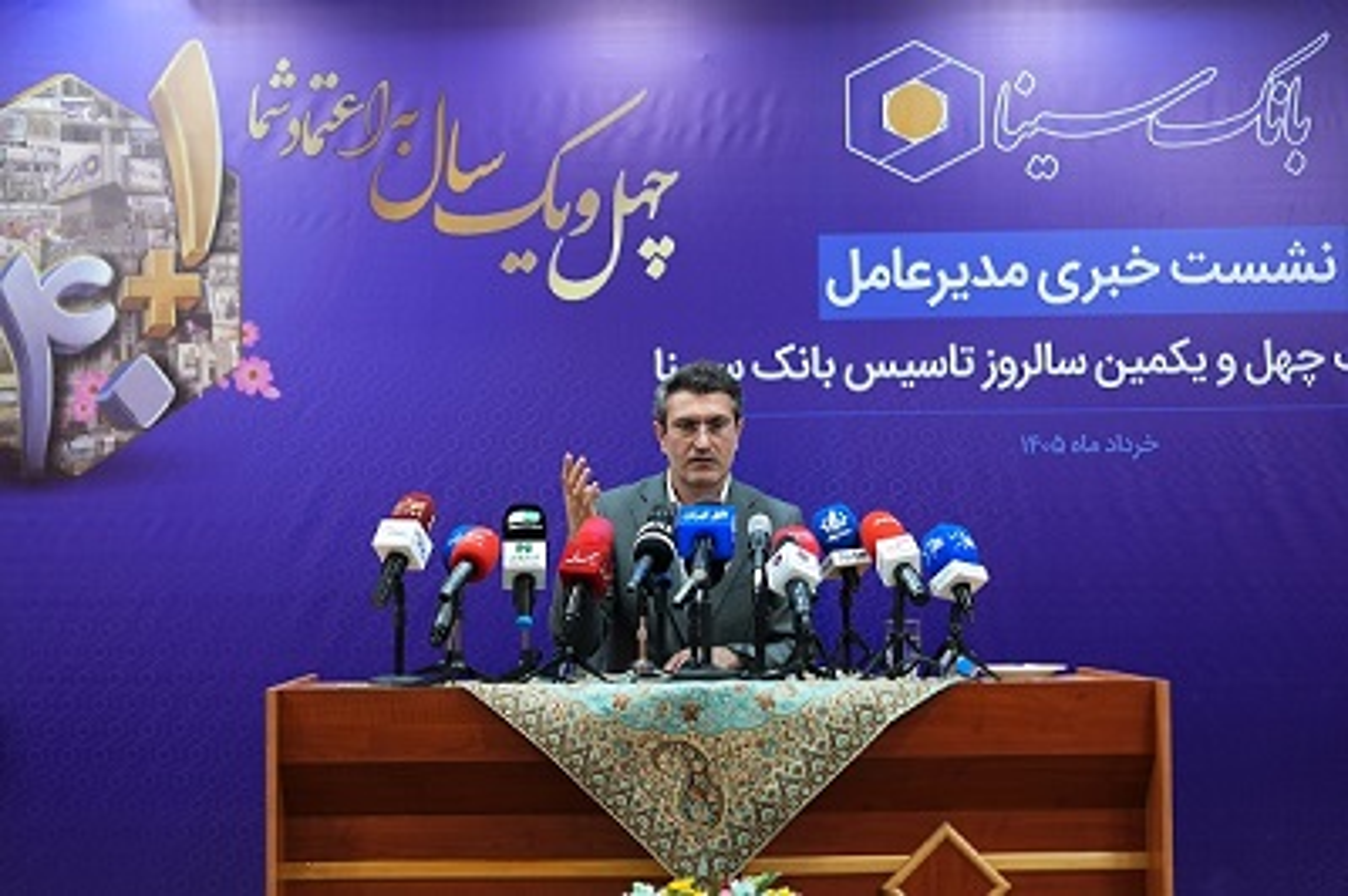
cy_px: 448
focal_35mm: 79
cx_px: 674
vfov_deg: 17.2
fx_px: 2956
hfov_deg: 25.7
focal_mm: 79
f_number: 2.8
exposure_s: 1/100
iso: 800
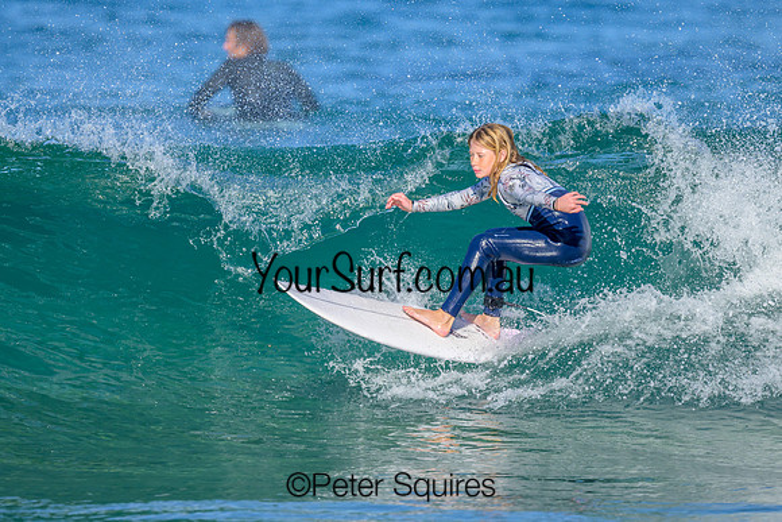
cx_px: 453
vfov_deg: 1.4
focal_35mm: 1010
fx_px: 21934
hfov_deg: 2.0
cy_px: 230
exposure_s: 1/2000
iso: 360
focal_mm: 800
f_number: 6.3
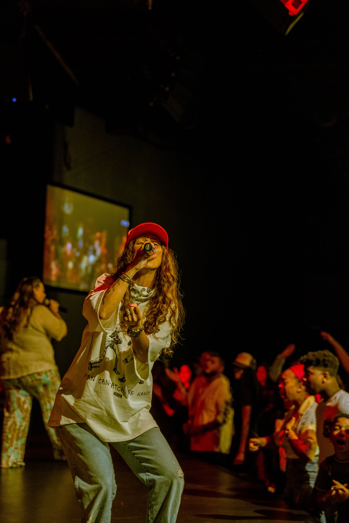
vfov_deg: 27.0
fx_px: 1091
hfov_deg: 18.2
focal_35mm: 75
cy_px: 262
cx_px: 174
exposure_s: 1/250
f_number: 3.2
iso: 1250
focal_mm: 75
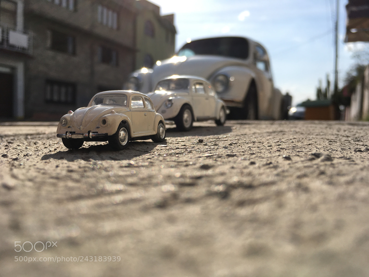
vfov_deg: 48.2
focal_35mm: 29
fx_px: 309
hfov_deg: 61.7
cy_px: 138
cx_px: 184
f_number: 2.2
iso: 25
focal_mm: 4.15
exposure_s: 1/2331
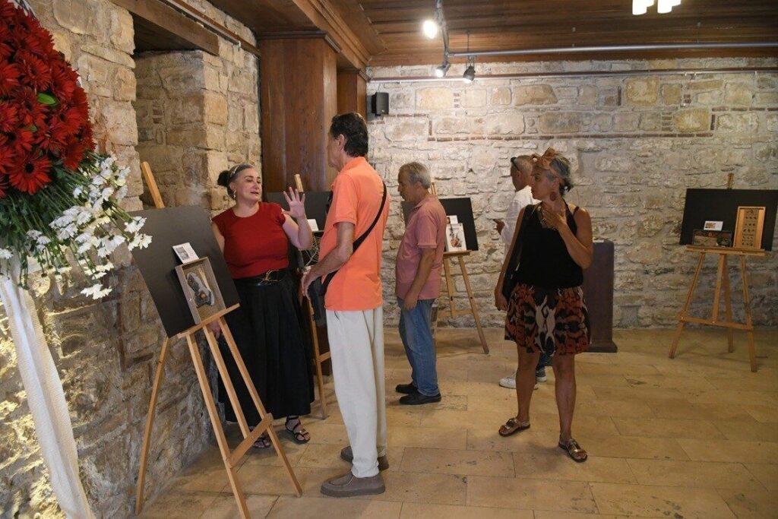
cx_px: 389
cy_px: 260
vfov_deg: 47.9
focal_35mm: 27
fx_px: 584
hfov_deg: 67.4
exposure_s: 1/100
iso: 2200
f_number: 3.5
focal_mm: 18
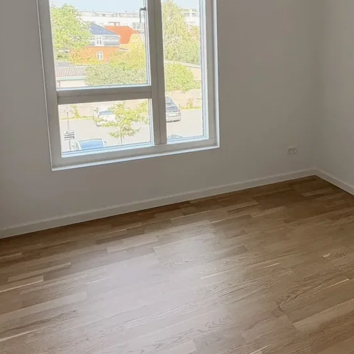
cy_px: 97
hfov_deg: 42.6
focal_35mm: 36
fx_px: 417
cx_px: 313
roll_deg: -0.5
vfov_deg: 44.8
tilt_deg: -8.1
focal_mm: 2.22
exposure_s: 1/121
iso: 80
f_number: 2.2
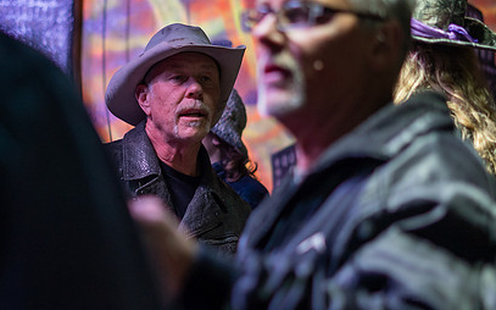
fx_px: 1473
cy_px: 160
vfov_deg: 12.0
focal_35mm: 109
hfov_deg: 19.1
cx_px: 162
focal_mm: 50
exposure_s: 1/125
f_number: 1.8
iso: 250
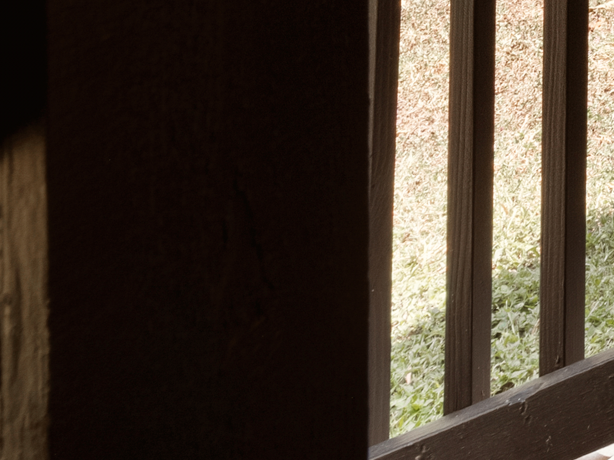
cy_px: -960
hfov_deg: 10.9
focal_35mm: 109
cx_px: 1895
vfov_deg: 9.9
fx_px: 1933
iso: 400
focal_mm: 20.3
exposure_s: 1/3
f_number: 14
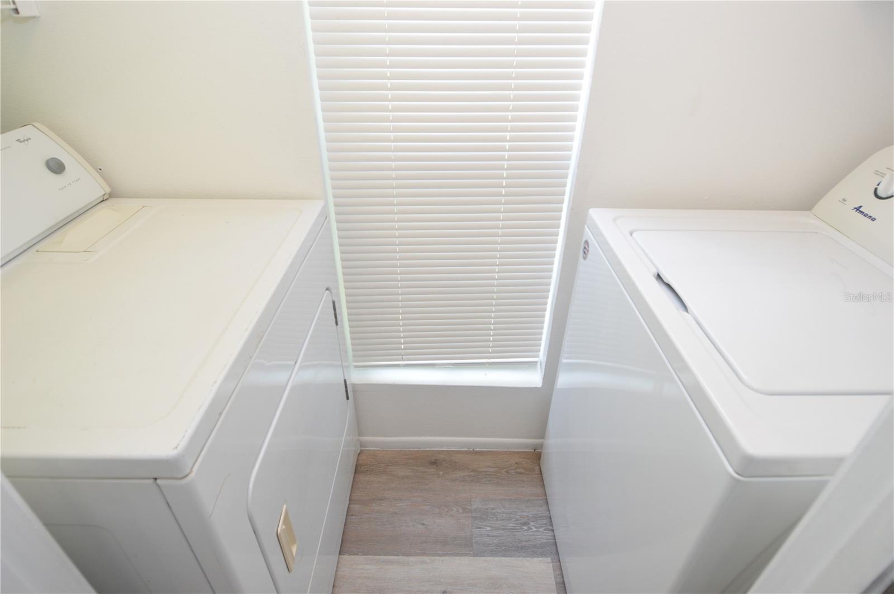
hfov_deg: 90.1
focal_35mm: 18
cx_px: 447
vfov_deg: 67.3
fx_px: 446
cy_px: 297
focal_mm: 12
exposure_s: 1/80
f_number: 4.5
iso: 400
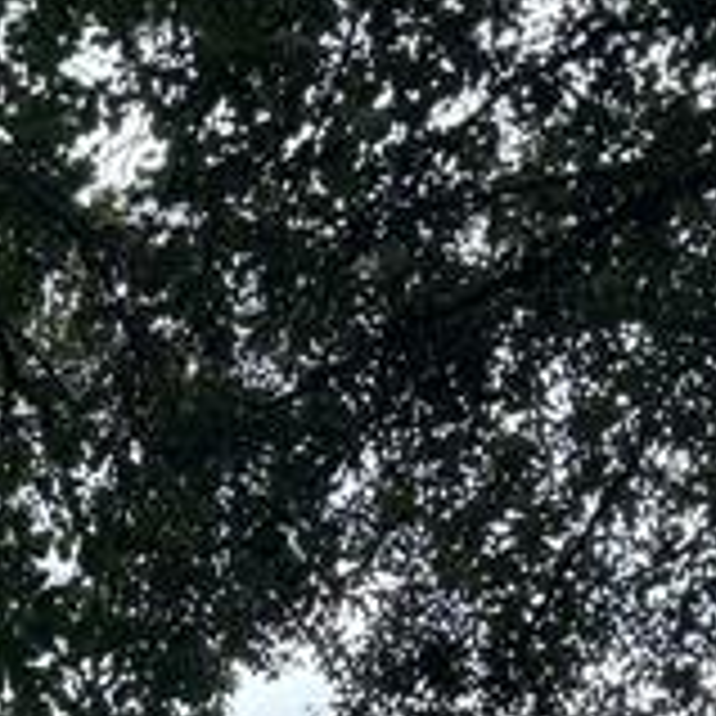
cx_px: 126
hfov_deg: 12.7
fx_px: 3206
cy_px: 1689
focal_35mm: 137
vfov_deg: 10.9
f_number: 1.78
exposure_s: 1/739
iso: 80
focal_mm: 6.86
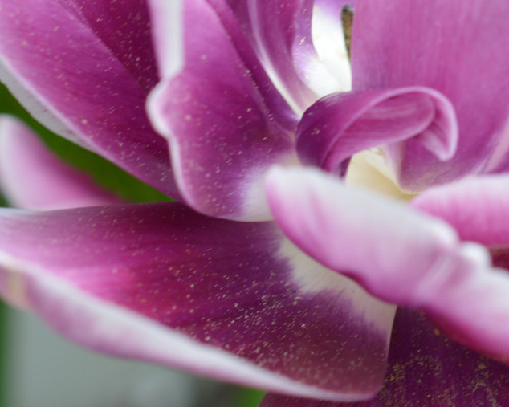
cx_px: 588
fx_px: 2139
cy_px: 121
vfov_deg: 10.9
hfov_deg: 13.3
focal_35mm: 142
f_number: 8
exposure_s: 1/125
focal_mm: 40
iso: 180
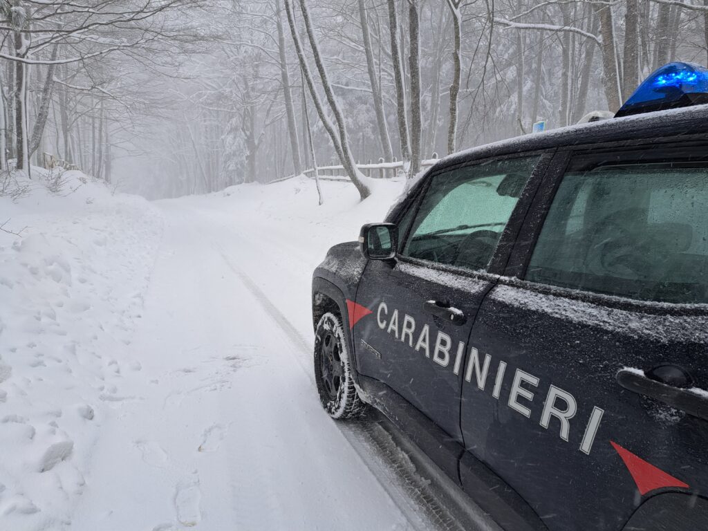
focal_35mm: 24
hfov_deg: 71.6
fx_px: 491
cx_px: 354
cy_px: 266
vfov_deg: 56.8
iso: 50
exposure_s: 1/124
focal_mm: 5.23
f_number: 1.8
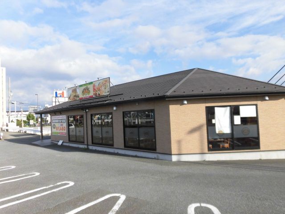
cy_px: 107
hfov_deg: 71.6
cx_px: 142
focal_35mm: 24
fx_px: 198
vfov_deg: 56.8
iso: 100
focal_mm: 4.3
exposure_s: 1/800
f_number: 3.1
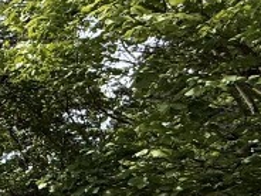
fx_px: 588
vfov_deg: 18.0
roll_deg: -0.1
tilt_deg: +2.7
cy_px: 233
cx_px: -343
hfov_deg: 15.5
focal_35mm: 78
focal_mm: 2.22
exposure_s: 1/1795
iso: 64
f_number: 2.2
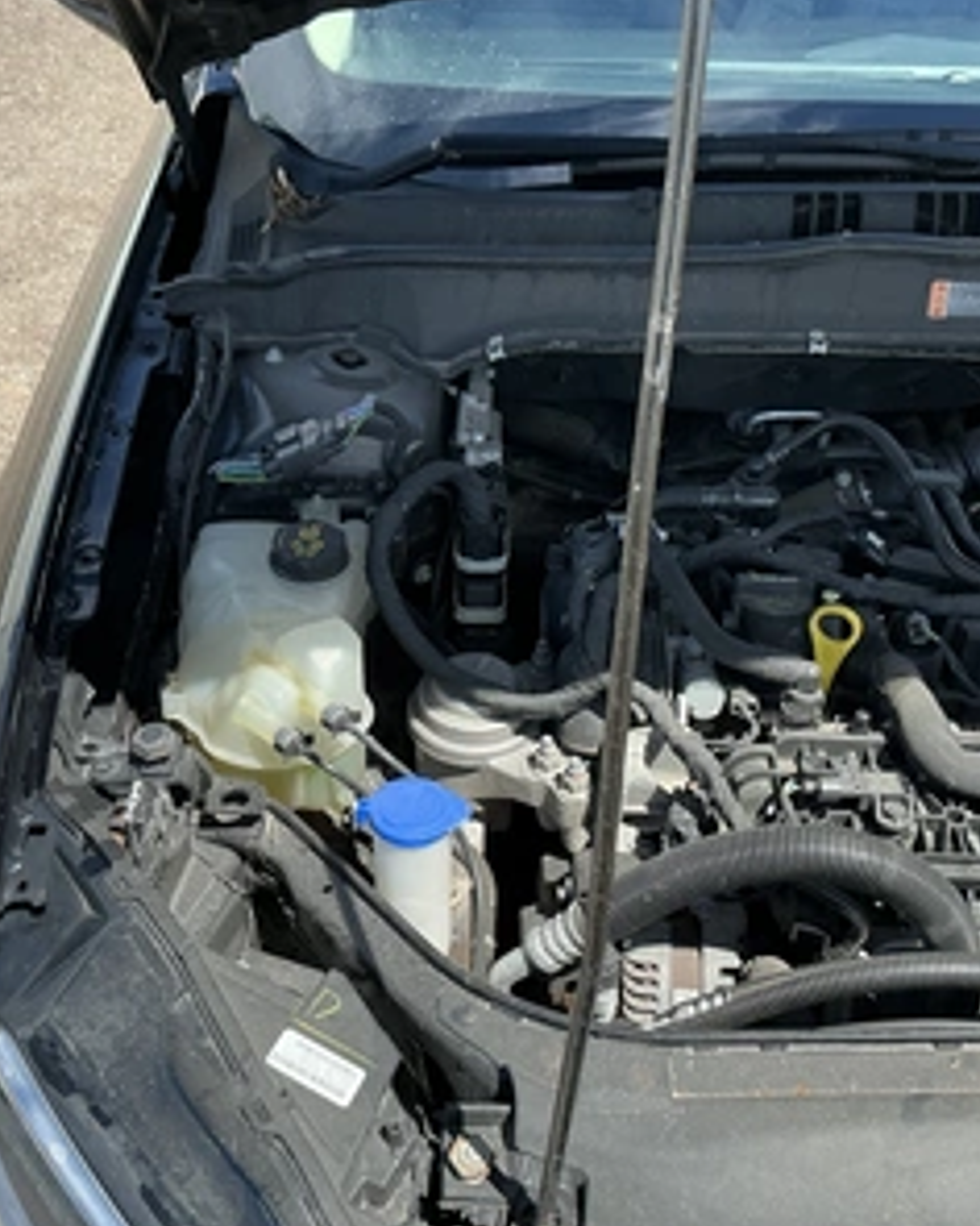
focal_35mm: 37
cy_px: 615
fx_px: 1341
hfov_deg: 40.1
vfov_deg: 49.1
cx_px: 432
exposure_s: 1/728
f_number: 1.8
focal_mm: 3
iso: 25
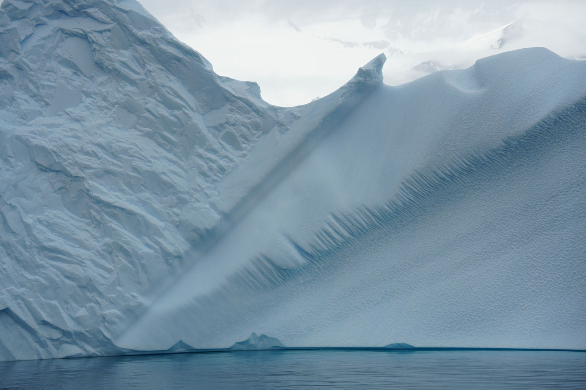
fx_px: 3027
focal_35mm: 186
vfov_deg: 7.4
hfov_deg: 11.1
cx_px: 293
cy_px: 195
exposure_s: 1/250
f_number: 9
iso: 100
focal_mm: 186
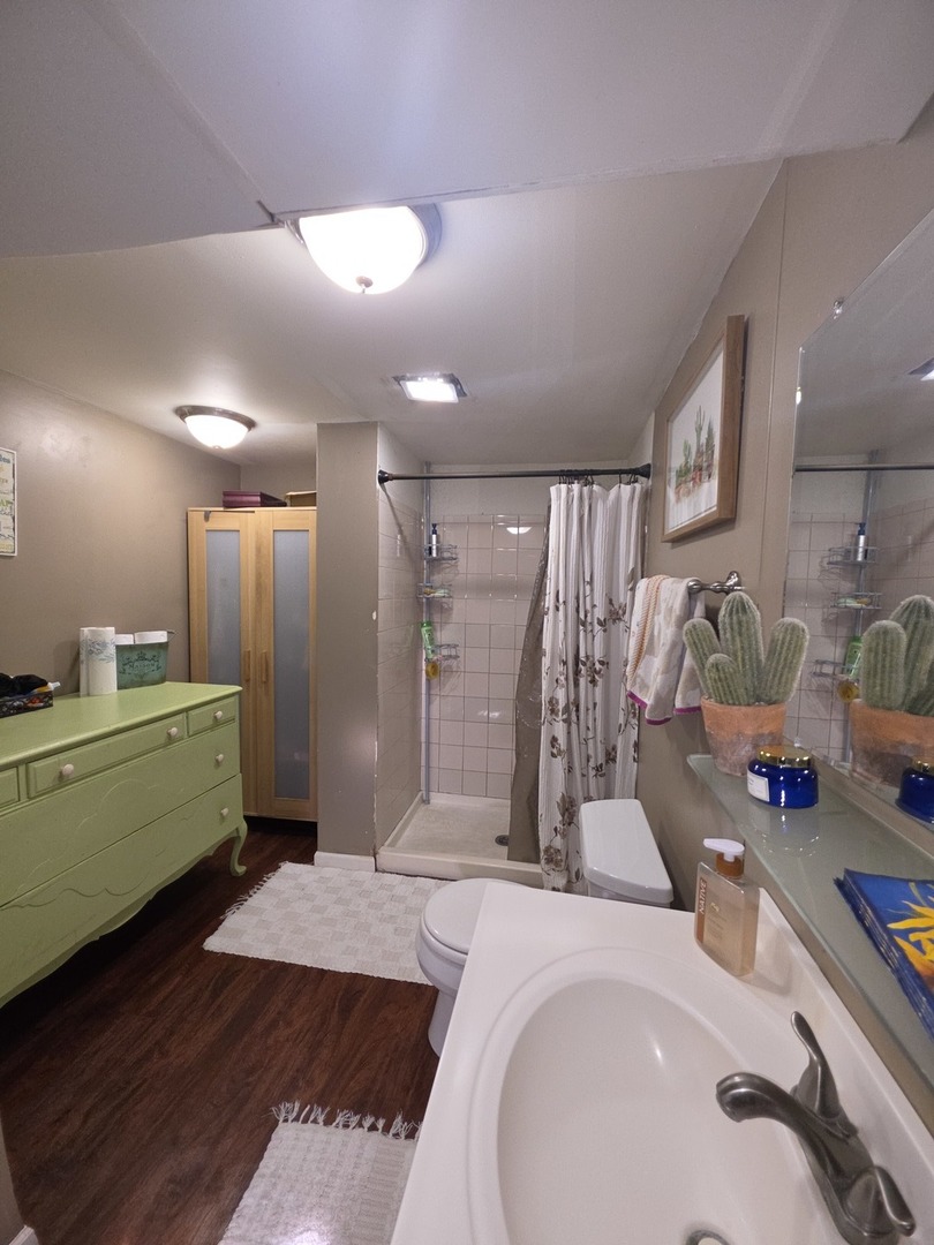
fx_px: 468
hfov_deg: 89.9
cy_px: 622
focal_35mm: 13
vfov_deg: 106.2
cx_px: 467
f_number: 1.9
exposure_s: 1/60
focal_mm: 2.2
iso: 64
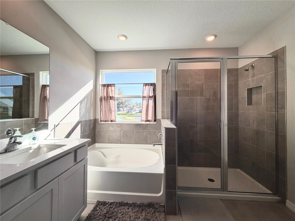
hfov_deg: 102.1
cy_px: 110
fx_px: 119
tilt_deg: -0.3
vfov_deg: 85.6
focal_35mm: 14
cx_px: 148
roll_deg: +0.1
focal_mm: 2.22
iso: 50
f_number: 2.2
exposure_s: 1/180
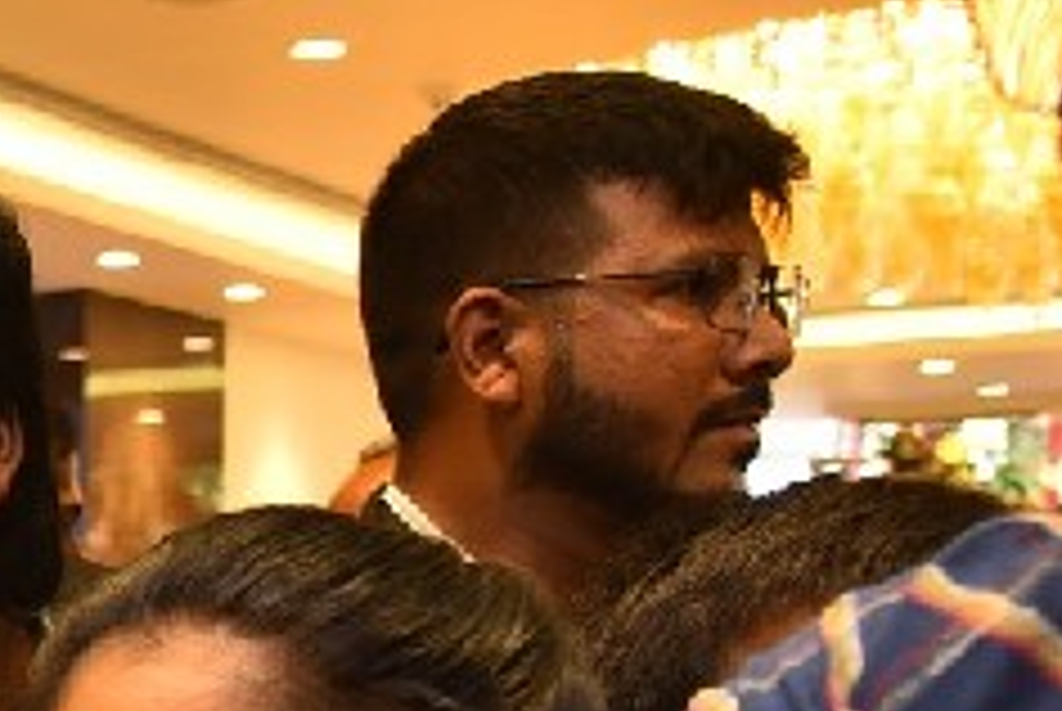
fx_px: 3072
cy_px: 871
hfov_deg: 15.9
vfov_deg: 12.8
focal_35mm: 104
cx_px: -976
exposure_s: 1/200
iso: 400
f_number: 4.5
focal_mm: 24
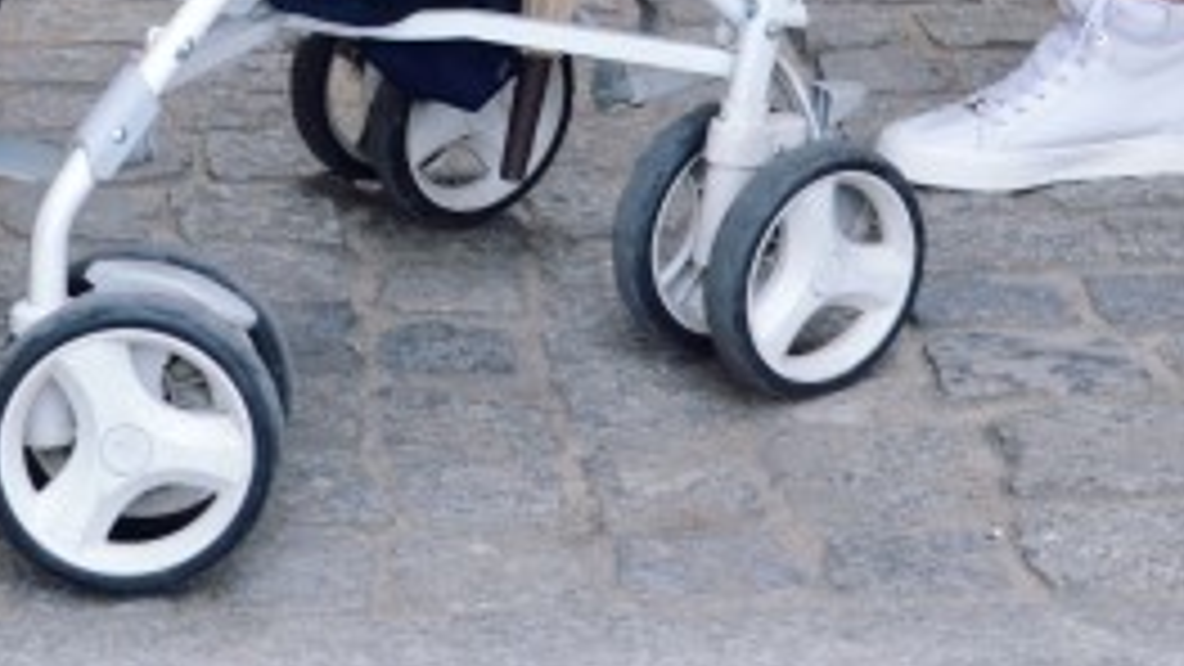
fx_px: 3755
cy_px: -747
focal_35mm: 120
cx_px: 732
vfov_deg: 9.4
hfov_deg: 17.9
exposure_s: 1/125
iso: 180
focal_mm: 25
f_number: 5.6
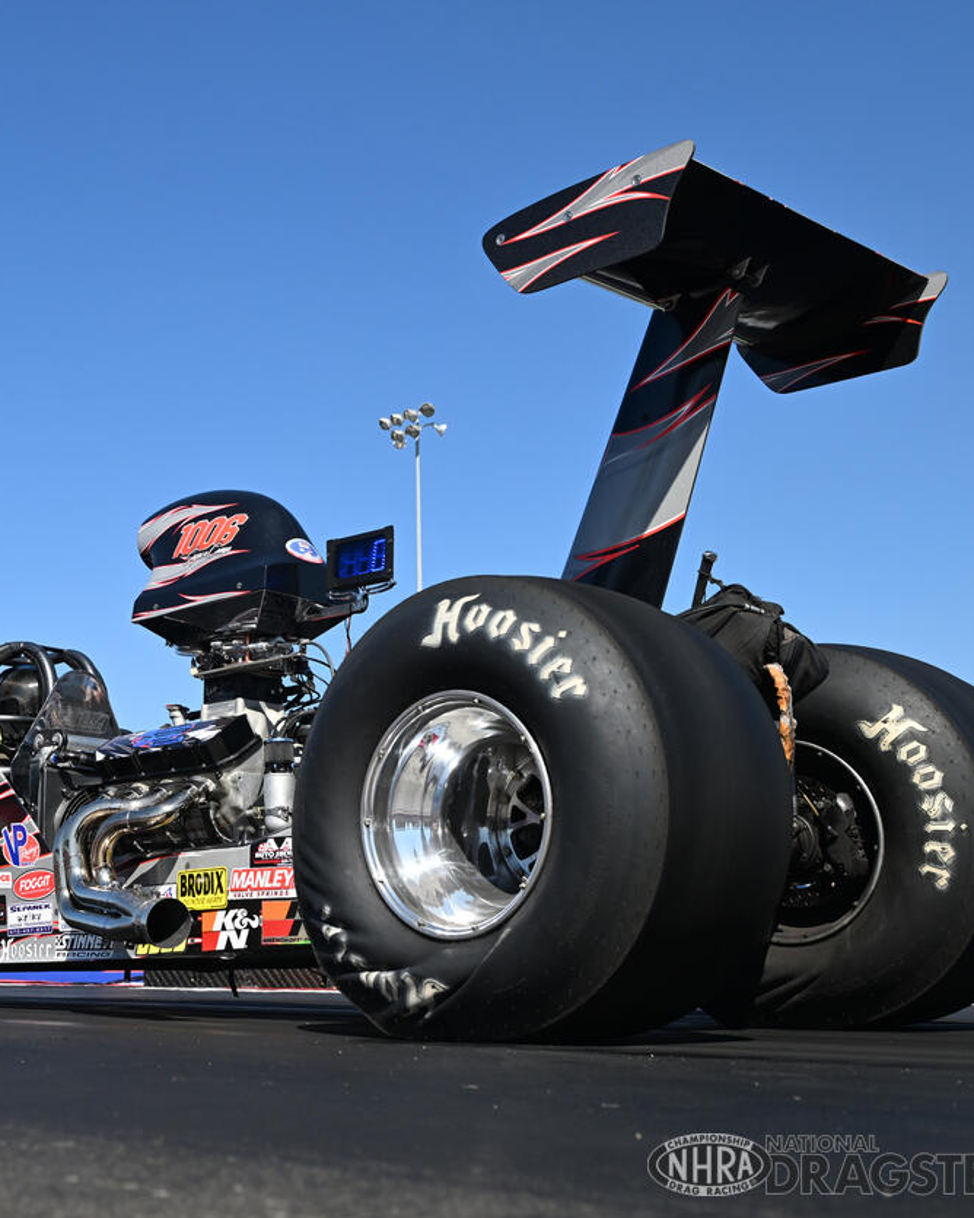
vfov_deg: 40.3
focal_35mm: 46
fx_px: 1658
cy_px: 618
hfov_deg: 31.5
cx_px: 131
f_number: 5.6
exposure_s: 1/1600
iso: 320
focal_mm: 32
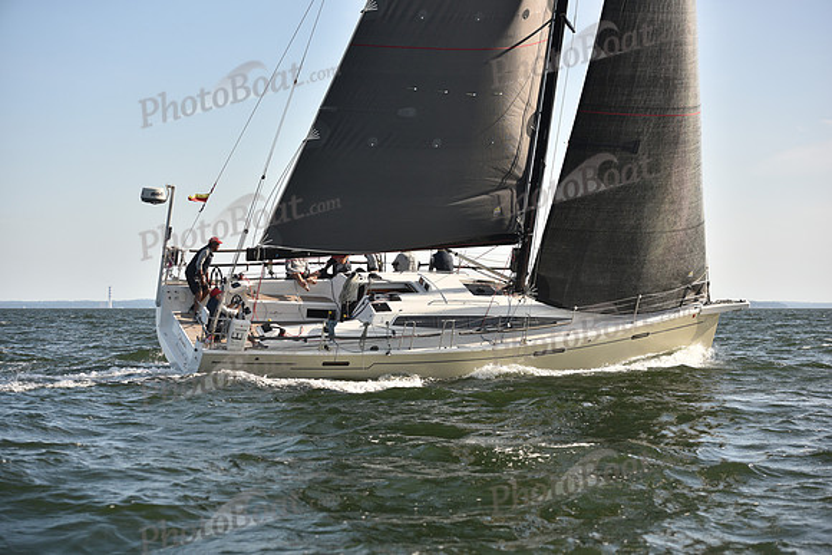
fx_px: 1618
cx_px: 416
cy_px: 278
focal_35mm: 70
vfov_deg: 19.5
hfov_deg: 28.8
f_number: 4.5
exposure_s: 1/800
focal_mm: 70
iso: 250
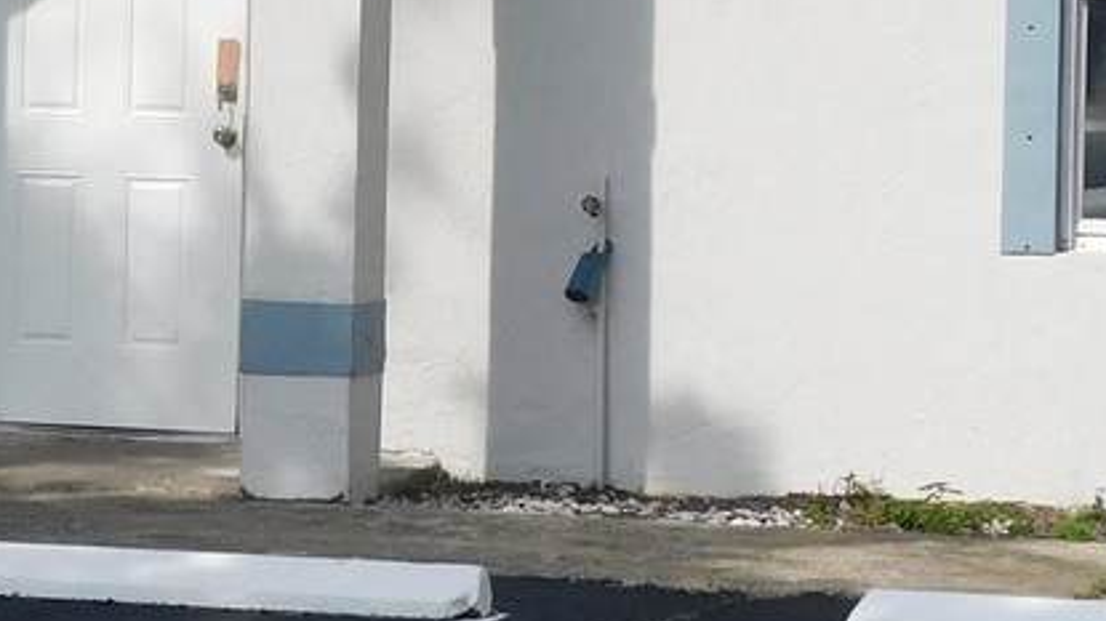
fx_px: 4925
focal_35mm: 168
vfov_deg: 7.2
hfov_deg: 12.7
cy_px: 171
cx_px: 157
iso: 125
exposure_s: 1/800
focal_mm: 9
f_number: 4
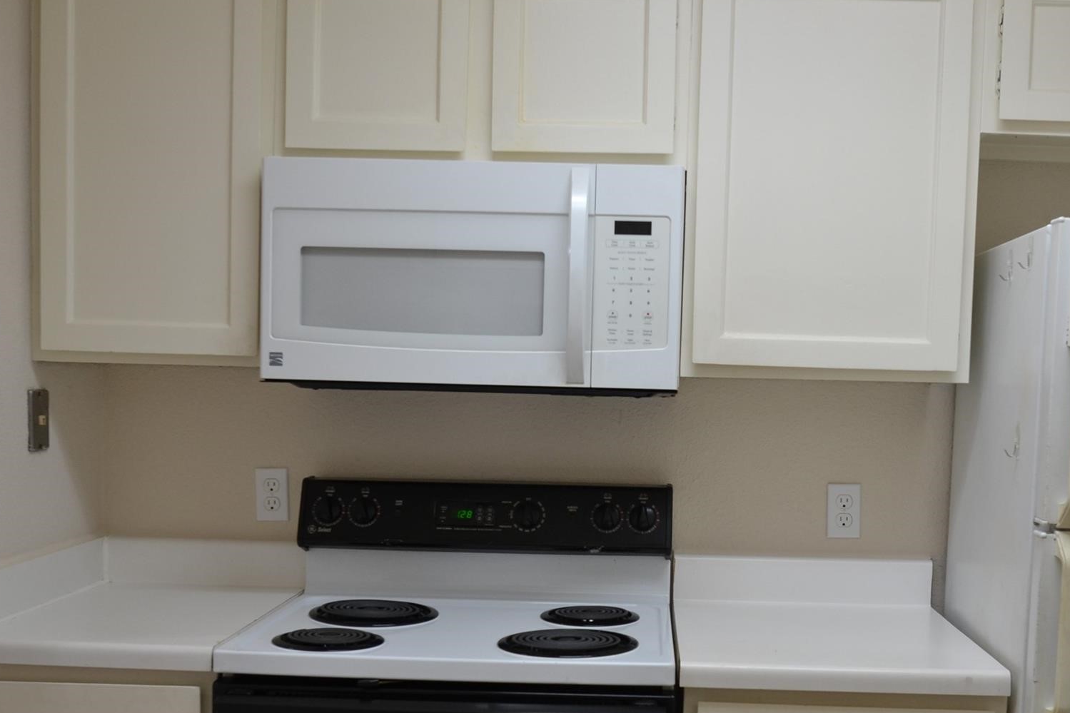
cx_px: 629
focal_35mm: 41
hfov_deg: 47.2
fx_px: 1218
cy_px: 480
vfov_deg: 32.3
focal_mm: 20
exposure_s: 1/60
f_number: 4
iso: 400
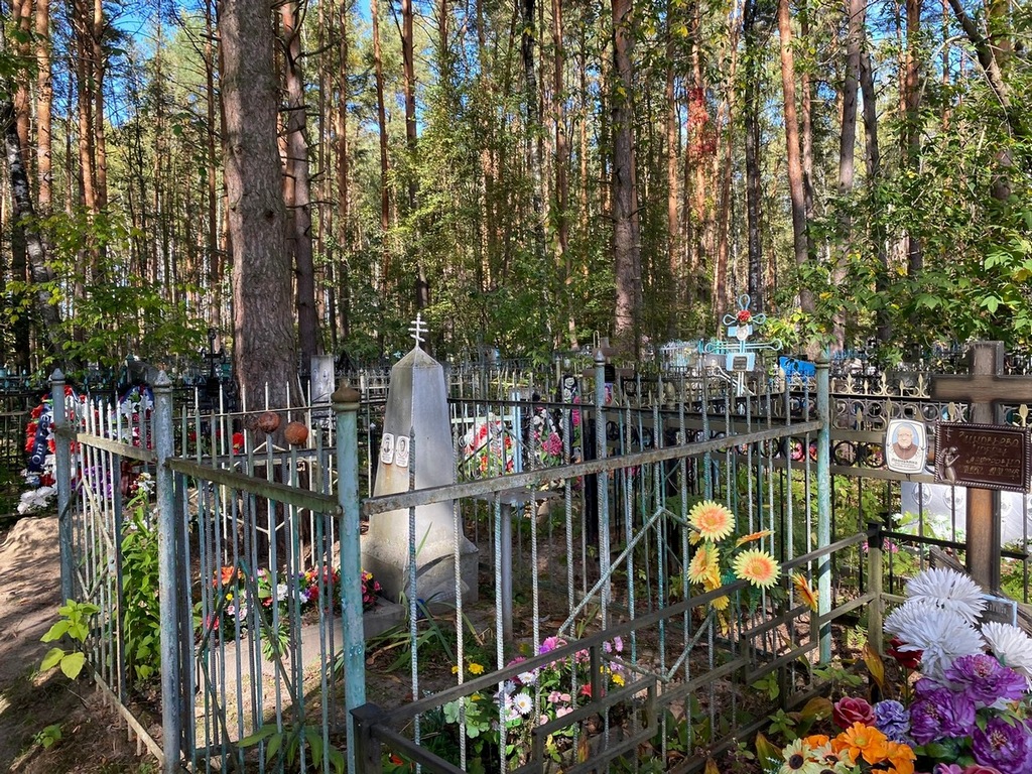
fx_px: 775
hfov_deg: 67.3
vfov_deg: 53.1
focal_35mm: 26
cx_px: 516
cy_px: 387
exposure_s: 1/194
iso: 32
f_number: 1.8
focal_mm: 4.25
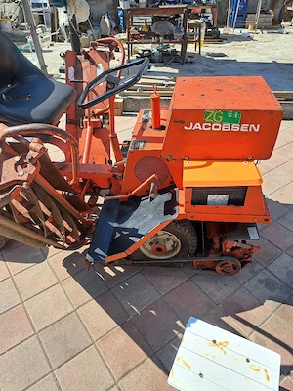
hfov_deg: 56.8
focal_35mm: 24
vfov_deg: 71.6
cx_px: 146
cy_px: 196
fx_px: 271
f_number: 1.8
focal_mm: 5.23
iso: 50
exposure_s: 1/833
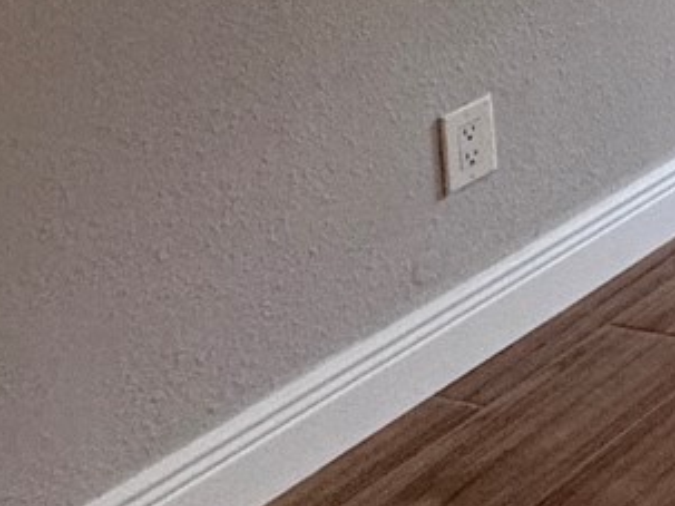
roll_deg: -0.1
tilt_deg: -5.3
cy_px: -439
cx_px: 1588
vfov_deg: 16.3
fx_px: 1442
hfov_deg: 15.4
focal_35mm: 74
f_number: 2.2
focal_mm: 2.22
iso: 200
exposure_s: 1/60
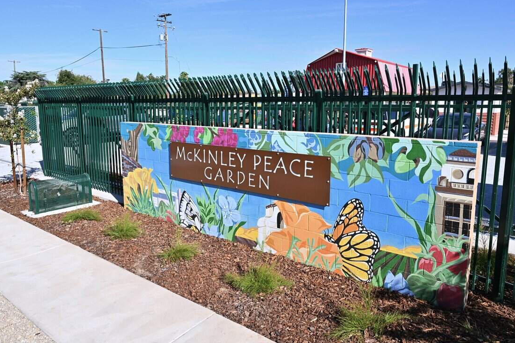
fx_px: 358
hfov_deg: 71.5
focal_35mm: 25
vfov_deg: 51.3
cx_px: 259
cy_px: 168
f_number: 10
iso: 320
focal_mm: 24
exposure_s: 1/500
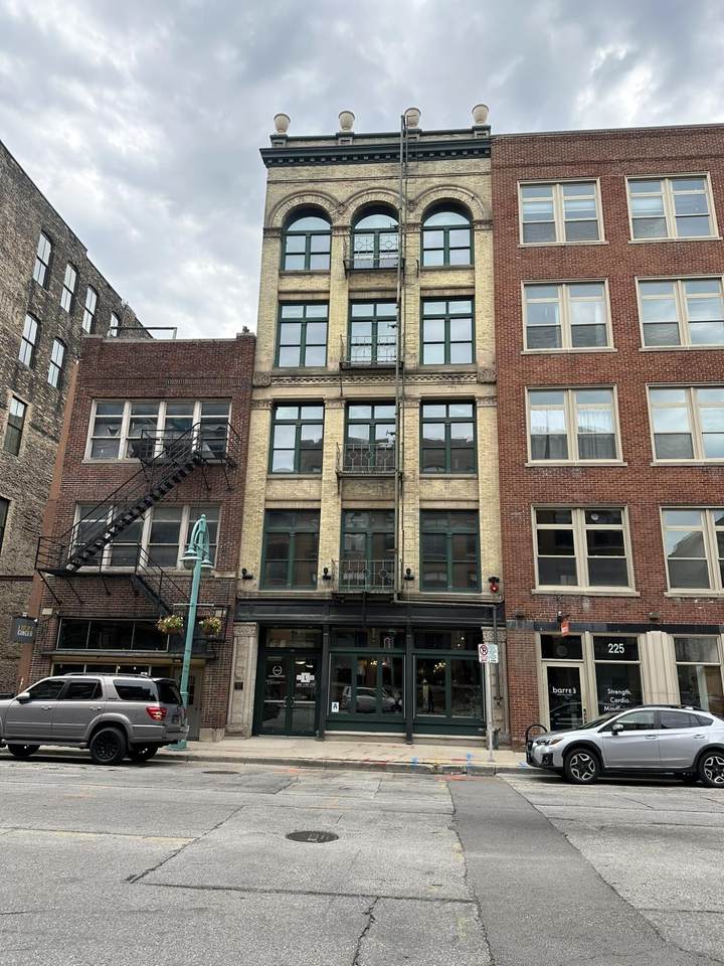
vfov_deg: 71.6
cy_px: 483
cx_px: 362
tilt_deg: +16.9
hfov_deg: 56.8
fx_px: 669
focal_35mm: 24
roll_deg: -2.0
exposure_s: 1/773
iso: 80
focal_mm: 6.86
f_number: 1.78
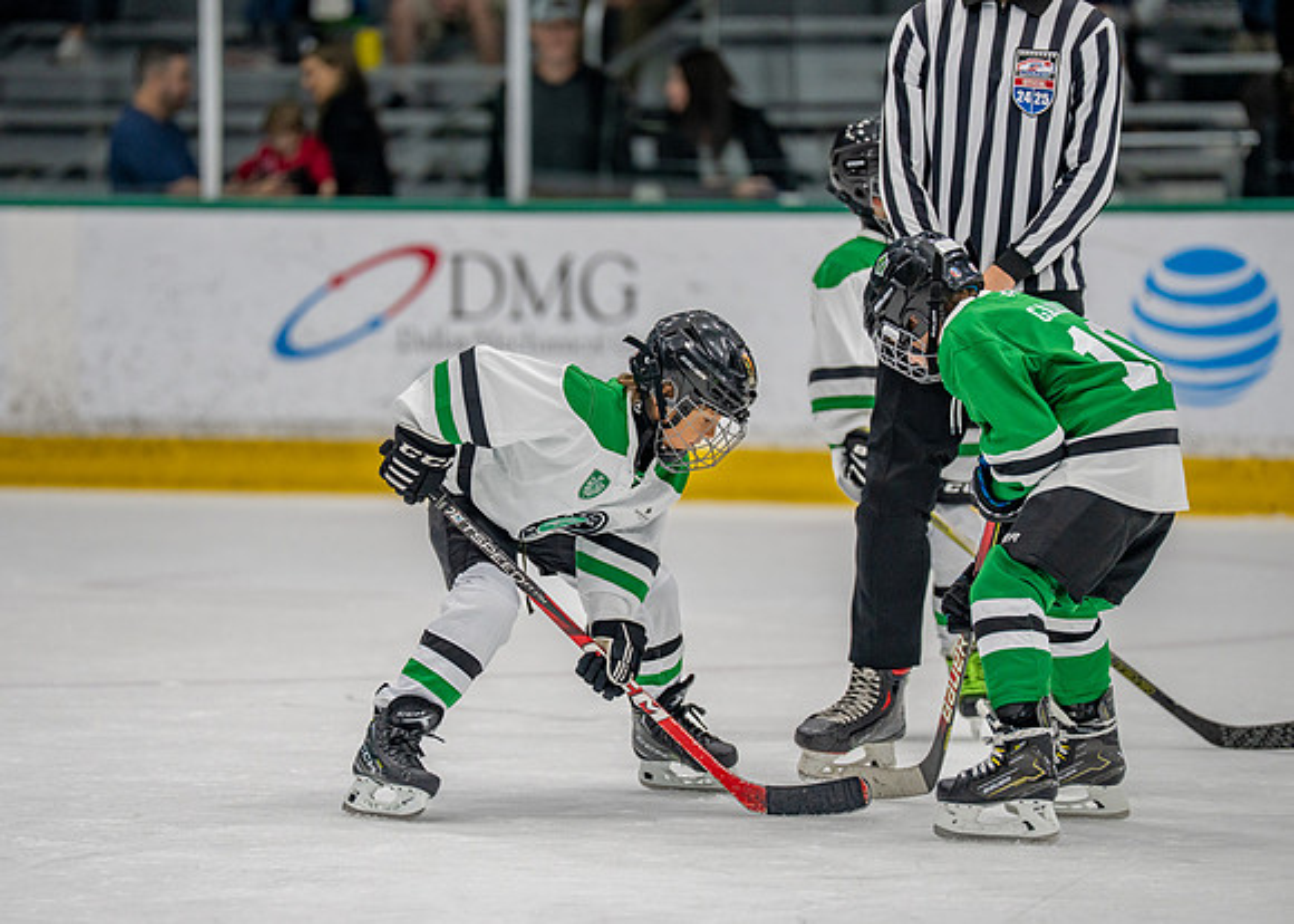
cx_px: 569
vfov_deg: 6.4
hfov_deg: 8.9
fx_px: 8325
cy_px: 464
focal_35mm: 227
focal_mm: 200
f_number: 2.8
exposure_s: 1/1250
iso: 800
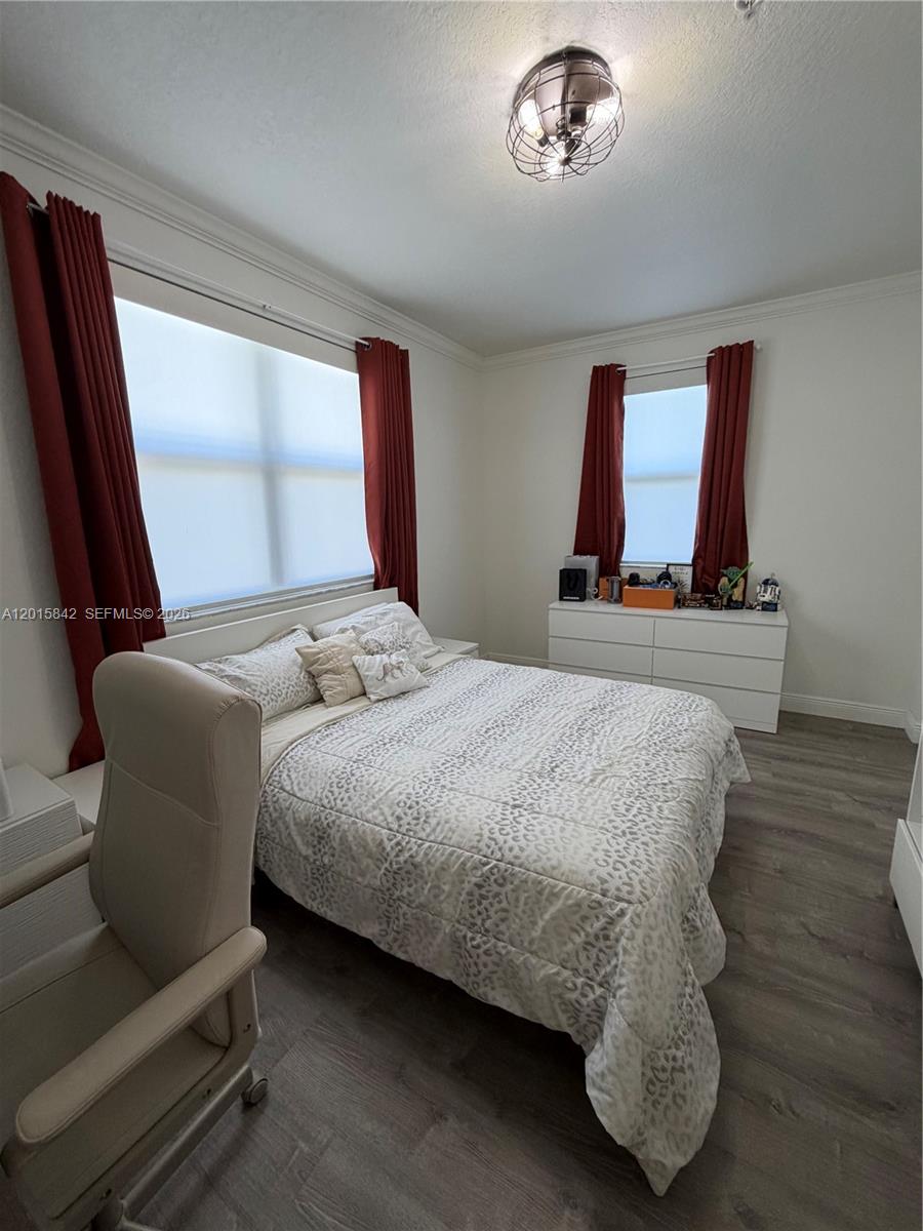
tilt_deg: -11.9
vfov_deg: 102.1
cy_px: 616
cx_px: 462
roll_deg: +1.5
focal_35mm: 14
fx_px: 498
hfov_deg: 85.7
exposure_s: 1/120
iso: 160
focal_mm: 2.22
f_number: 2.2
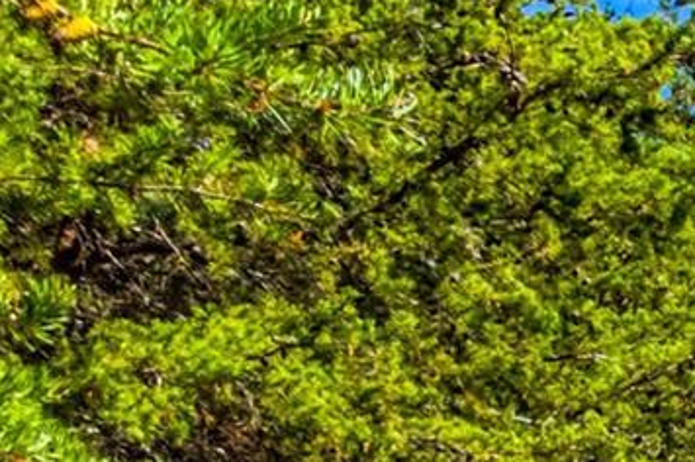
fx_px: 2449
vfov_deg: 9.4
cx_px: 1938
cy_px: 1158
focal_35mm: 127
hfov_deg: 11.4
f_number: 2.8
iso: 100
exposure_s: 1/500
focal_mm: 8.38
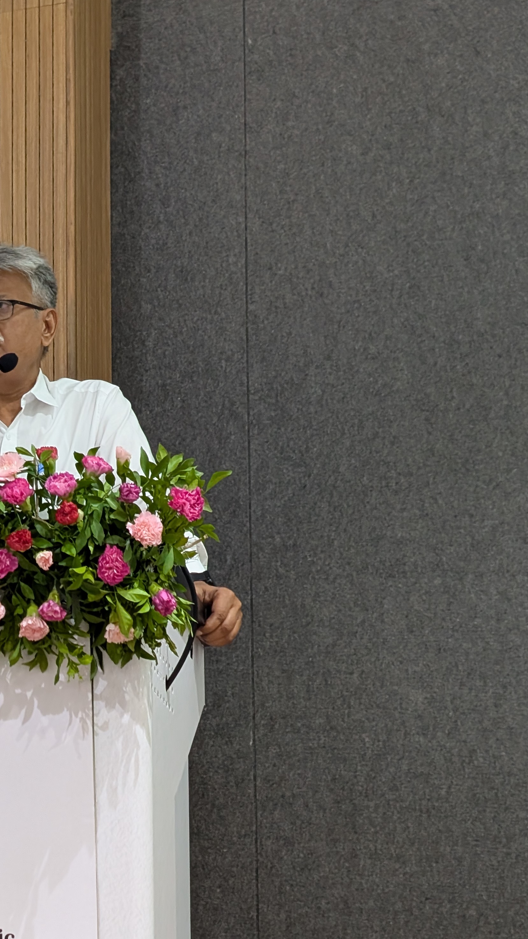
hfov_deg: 15.7
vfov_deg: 28.6
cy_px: 460
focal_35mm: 74
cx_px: -104
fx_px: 1842
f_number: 1.68
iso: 266
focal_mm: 6.9
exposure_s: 1/24
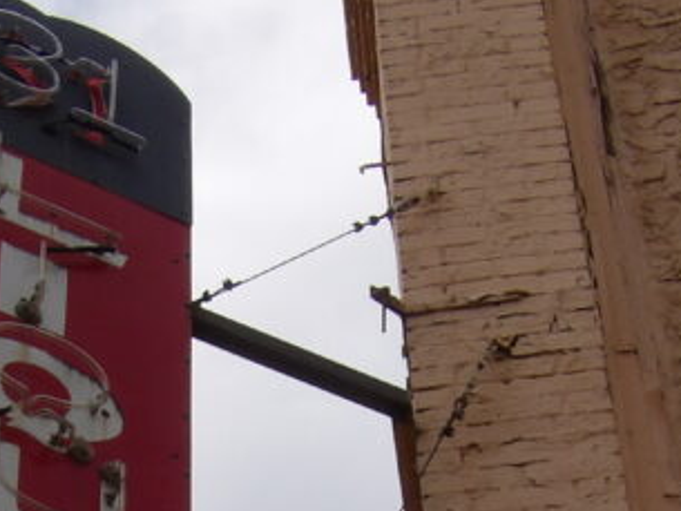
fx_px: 2578
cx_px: 179
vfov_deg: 11.1
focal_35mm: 131
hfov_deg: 15.0
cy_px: 658
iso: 100
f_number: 7.4
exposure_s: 1/277
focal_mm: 7
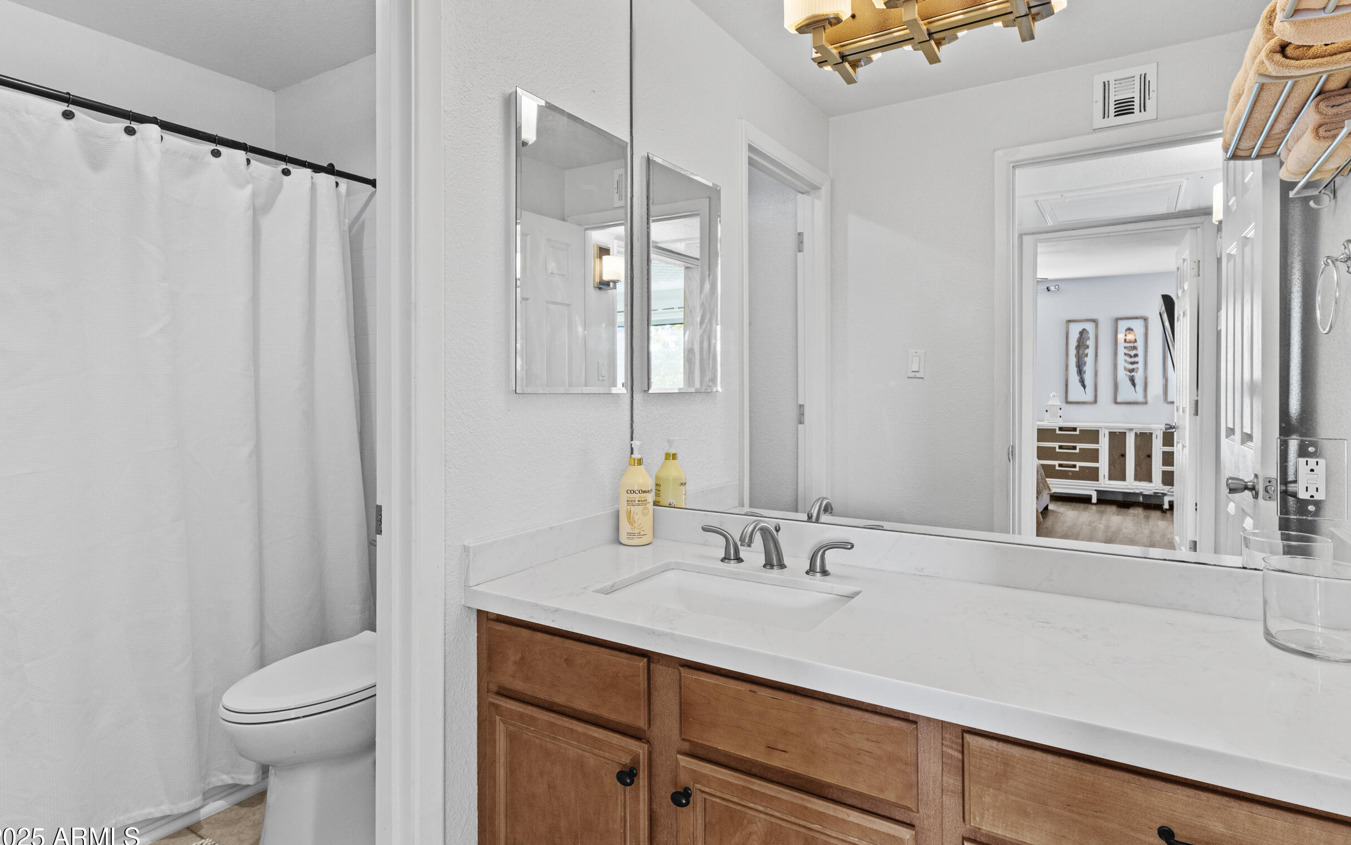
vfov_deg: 62.2
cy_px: 413
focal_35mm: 19
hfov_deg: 88.0
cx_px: 684
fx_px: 700
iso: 250
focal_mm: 18
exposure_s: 1/2
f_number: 9
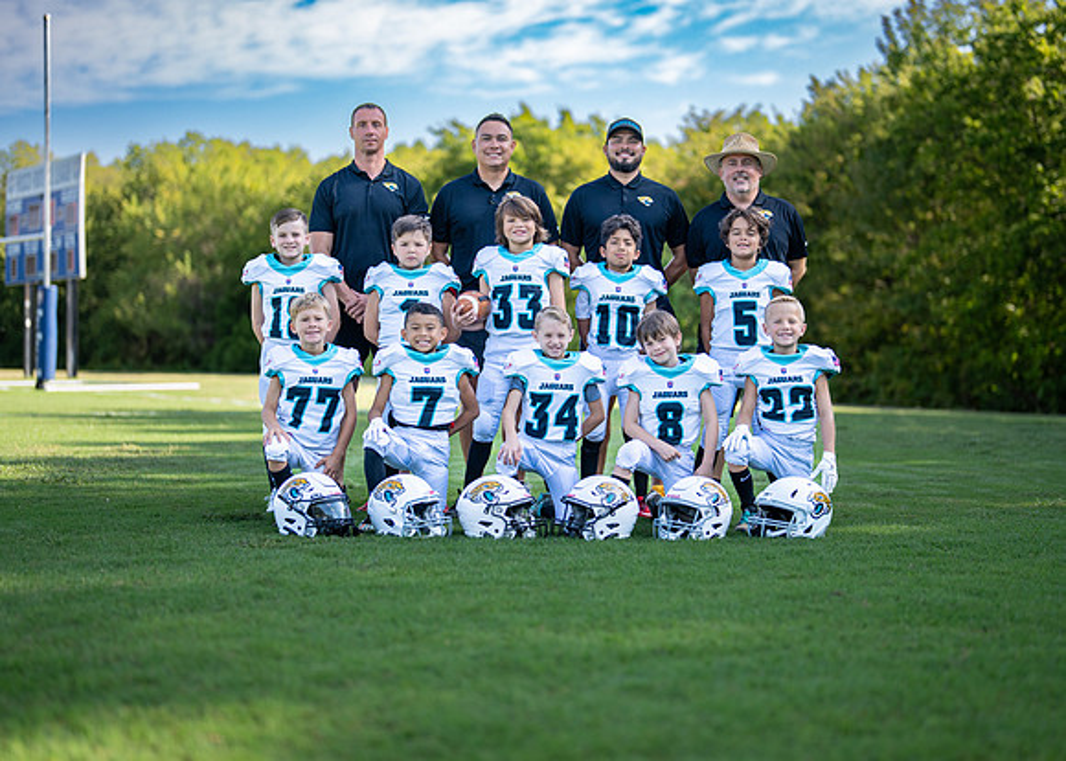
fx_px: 1762
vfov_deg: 24.4
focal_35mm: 58
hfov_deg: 33.7
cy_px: 345
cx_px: 563
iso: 100
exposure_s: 1/2000
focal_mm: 50
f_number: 1.2
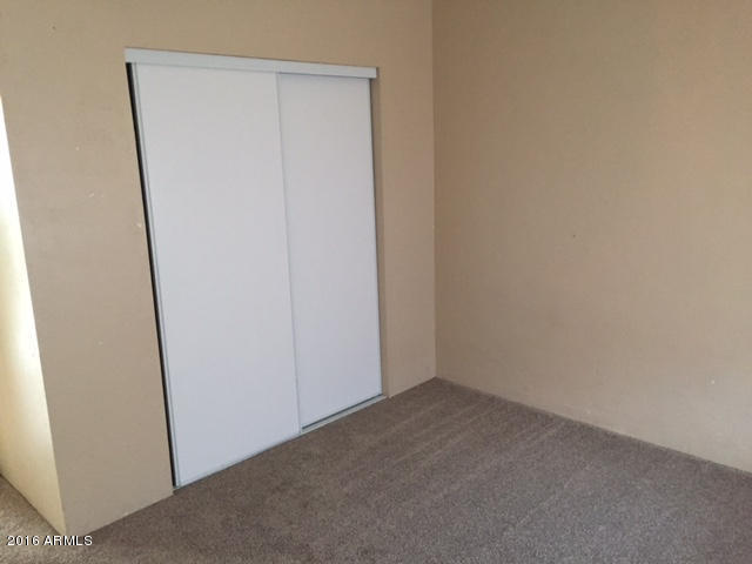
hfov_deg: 61.7
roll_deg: +1.0
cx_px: 376
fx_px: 630
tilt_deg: -12.1
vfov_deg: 48.2
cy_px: 282
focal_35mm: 29
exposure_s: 1/15
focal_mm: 4.15
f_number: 2.2
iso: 250
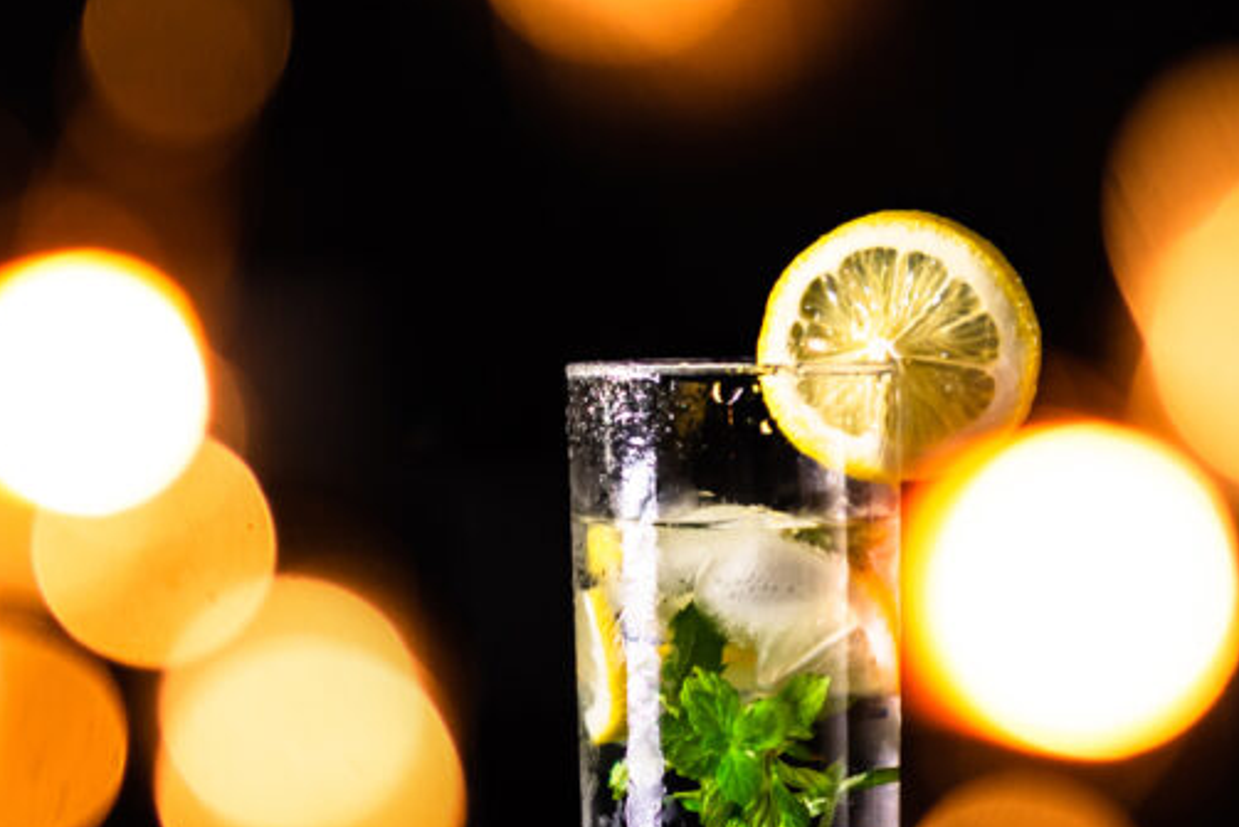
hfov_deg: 13.4
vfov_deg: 9.0
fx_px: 5267
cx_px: 698
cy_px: 655
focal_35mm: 153
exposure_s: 1/400
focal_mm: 50
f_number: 2.2
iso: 500
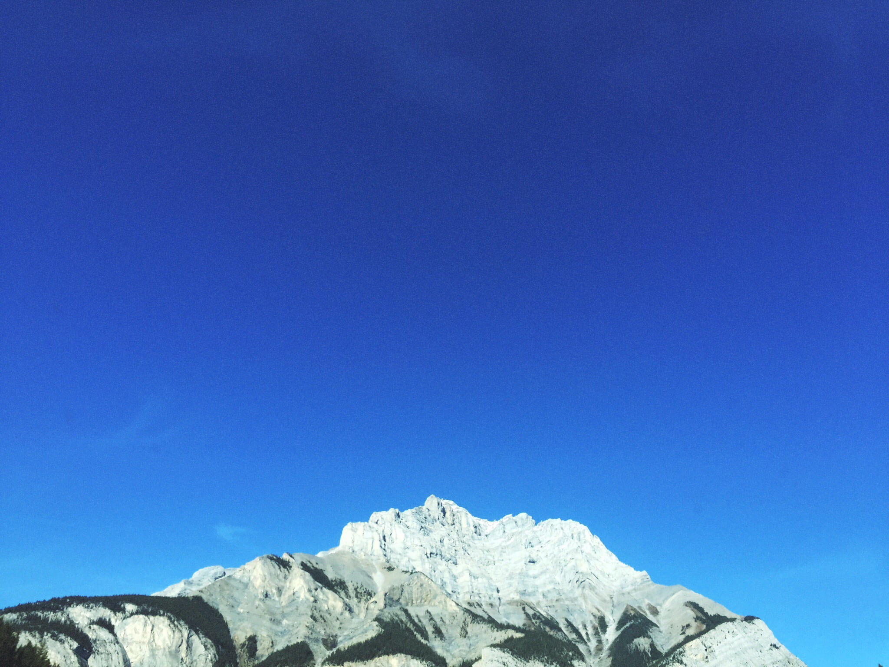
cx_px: 444
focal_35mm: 29
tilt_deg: +39.3
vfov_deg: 48.2
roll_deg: -1.1
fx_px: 745
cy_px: 334
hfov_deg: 61.7
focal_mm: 4.15
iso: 32
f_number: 2.2
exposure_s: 1/1130
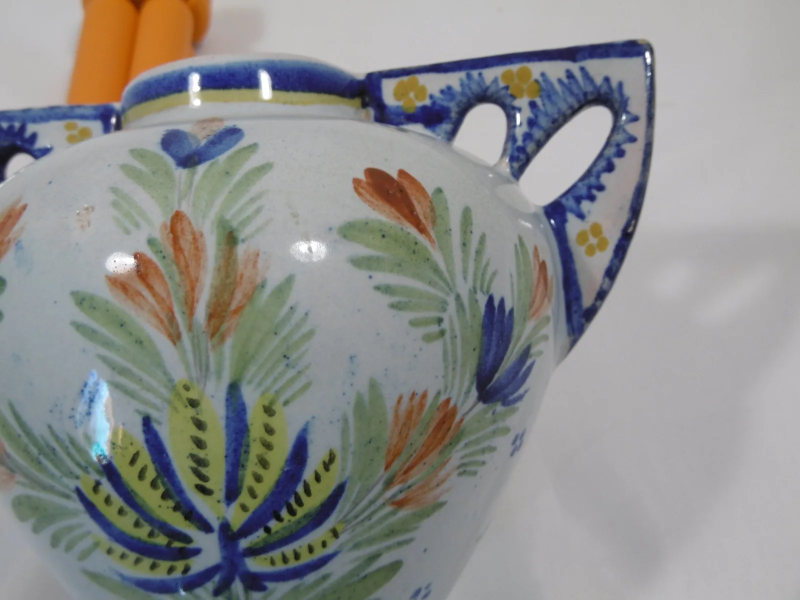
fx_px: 994
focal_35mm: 43
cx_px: 400
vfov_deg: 33.6
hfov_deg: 43.9
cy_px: 300
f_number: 3.8
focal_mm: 7.7
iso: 100
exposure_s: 1/25
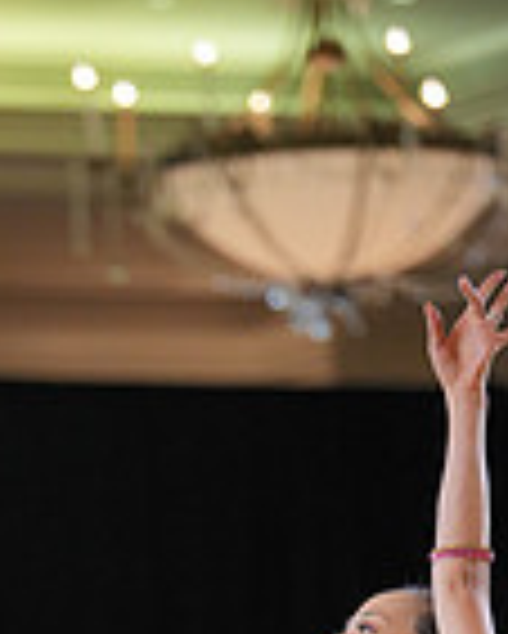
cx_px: 29
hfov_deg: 5.1
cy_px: 1138
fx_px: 5651
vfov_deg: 6.3
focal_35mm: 301
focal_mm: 78
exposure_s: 1/500
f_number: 2
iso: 800
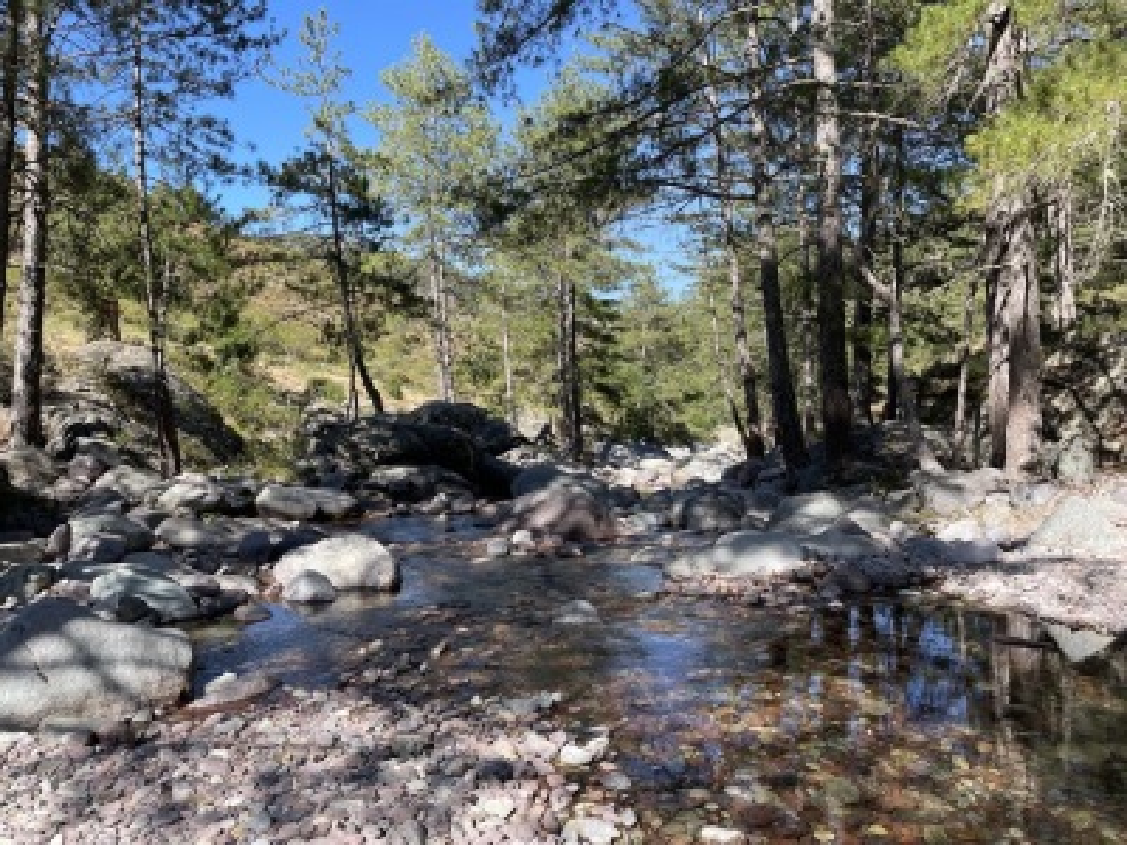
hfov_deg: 67.3
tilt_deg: +0.7
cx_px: 564
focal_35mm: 26
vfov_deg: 53.1
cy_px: 422
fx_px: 846
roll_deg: +0.7
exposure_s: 1/1135
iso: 32
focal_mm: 4.2
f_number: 1.6
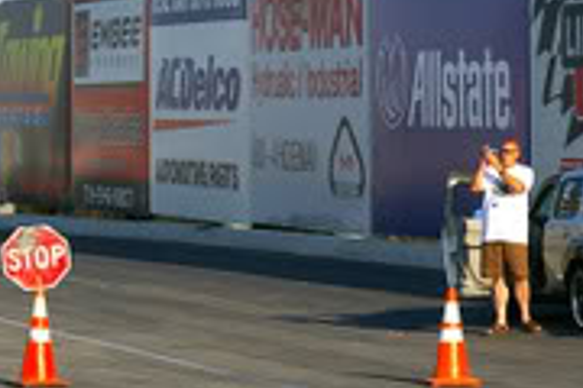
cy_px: 304
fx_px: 3721
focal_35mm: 230
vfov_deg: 6.0
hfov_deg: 8.7
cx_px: 878
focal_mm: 43
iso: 200
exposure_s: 1/250
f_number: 10
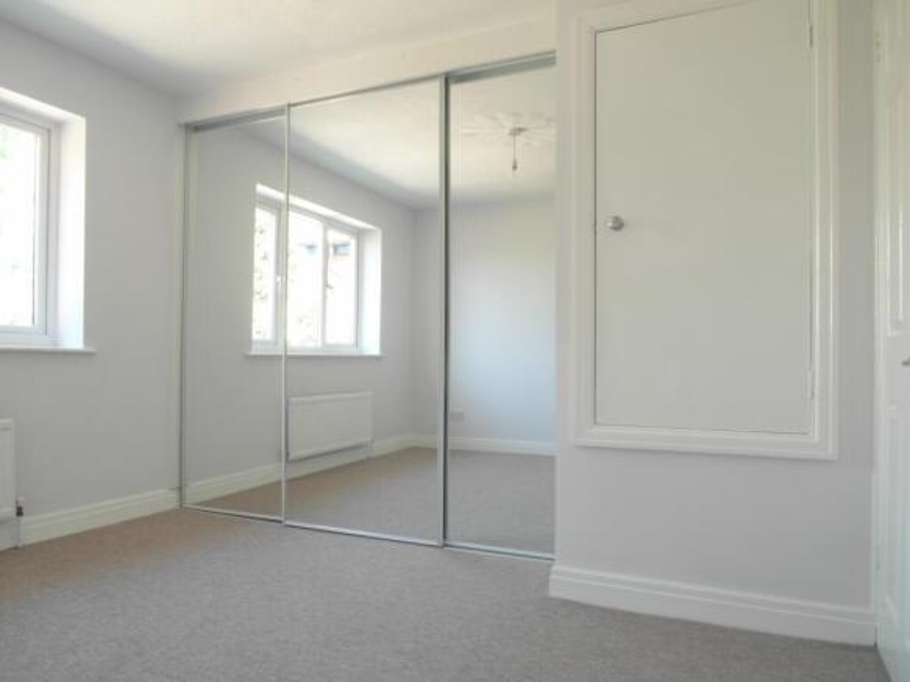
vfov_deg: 56.8
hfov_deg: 71.6
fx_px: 631
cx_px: 455
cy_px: 341
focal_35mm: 24
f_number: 6.7
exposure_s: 1/4
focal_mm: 5.2
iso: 80
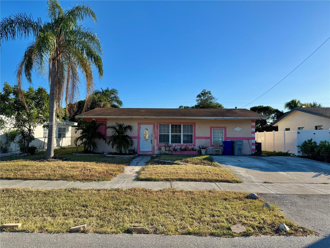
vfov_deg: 56.8
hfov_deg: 71.6
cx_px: 165
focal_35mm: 24
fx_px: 229
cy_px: 124
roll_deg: -0.4
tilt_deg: +2.9
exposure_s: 1/4608
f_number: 1.78
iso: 80
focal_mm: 6.76
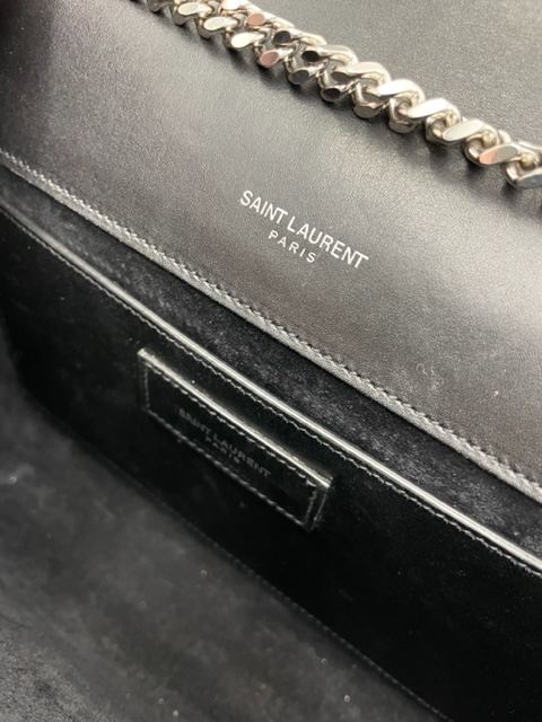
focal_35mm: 26
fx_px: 543
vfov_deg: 67.3
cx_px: 271
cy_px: 361
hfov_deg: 53.1
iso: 400
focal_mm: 4.2
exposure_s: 1/60
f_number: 1.6
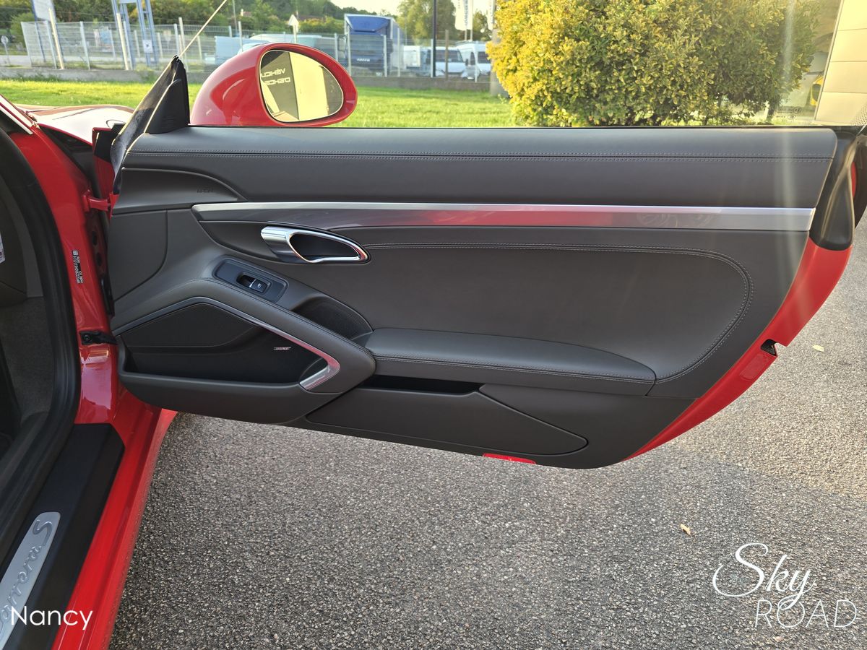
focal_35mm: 23
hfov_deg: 73.9
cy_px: 325
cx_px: 434
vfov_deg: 58.9
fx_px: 576
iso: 40
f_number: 1.7
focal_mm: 6.3
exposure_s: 1/180
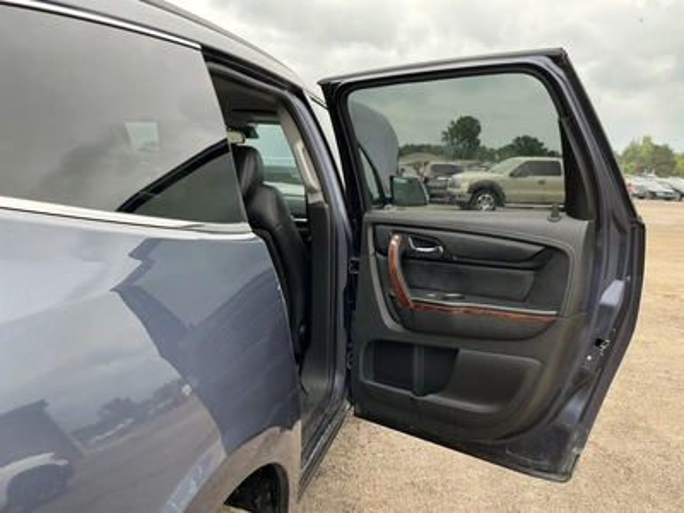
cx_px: 342
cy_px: 256
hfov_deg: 63.4
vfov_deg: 49.7
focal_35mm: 28
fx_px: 553
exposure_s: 1/355
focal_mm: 3
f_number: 1.8
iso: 25
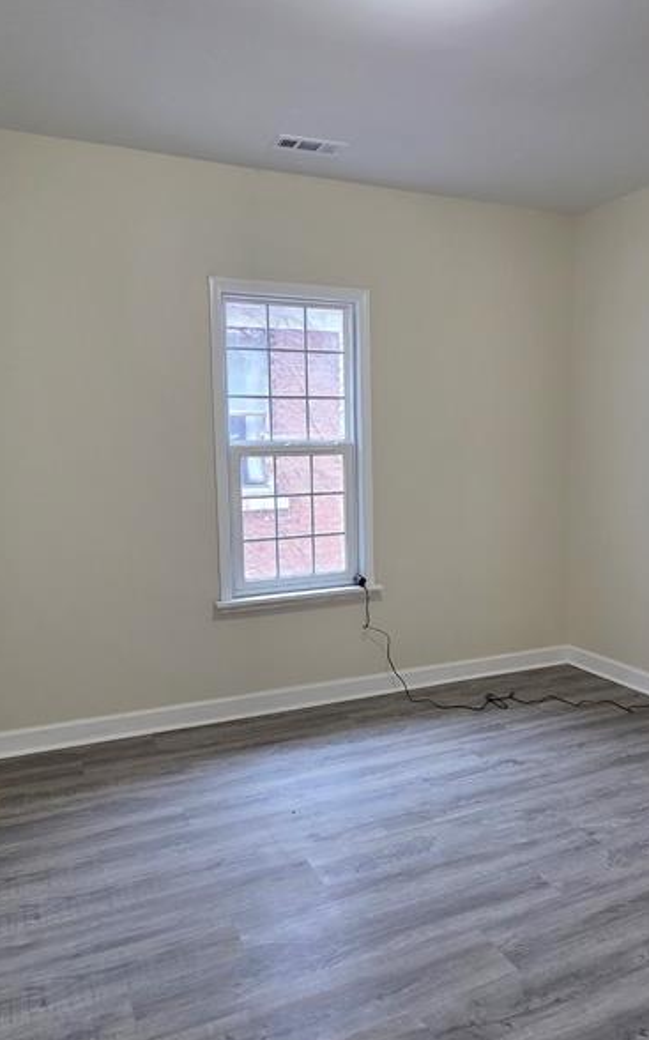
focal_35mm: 24
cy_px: 531
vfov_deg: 74.8
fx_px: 680
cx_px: 359
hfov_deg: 50.9
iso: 250
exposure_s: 1/120
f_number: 2.2
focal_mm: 2.2
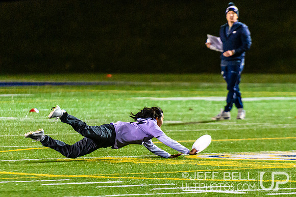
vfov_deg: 2.5
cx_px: 175
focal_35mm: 544
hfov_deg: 3.8
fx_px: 4473
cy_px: 114
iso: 4000
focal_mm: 200
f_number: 2.8
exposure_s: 1/800
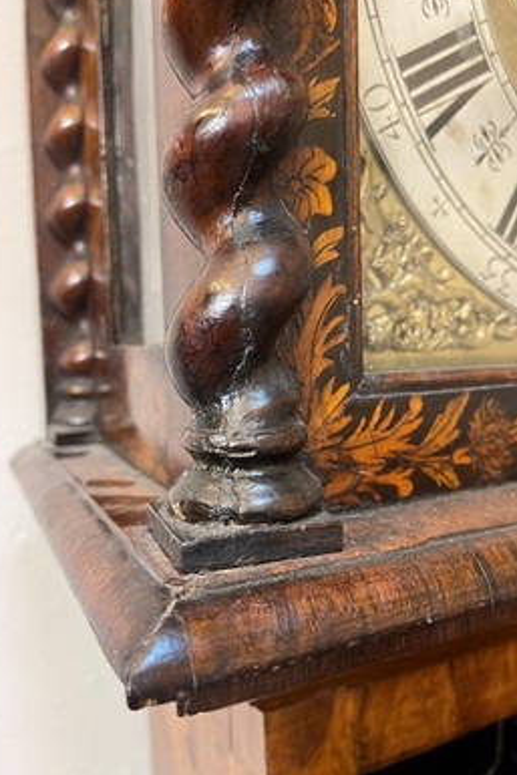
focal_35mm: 27
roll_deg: +2.1
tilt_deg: -6.5
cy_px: 393
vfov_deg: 67.4
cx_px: 272
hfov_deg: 47.9
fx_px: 581
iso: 500
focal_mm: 5.1
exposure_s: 1/50
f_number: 1.6
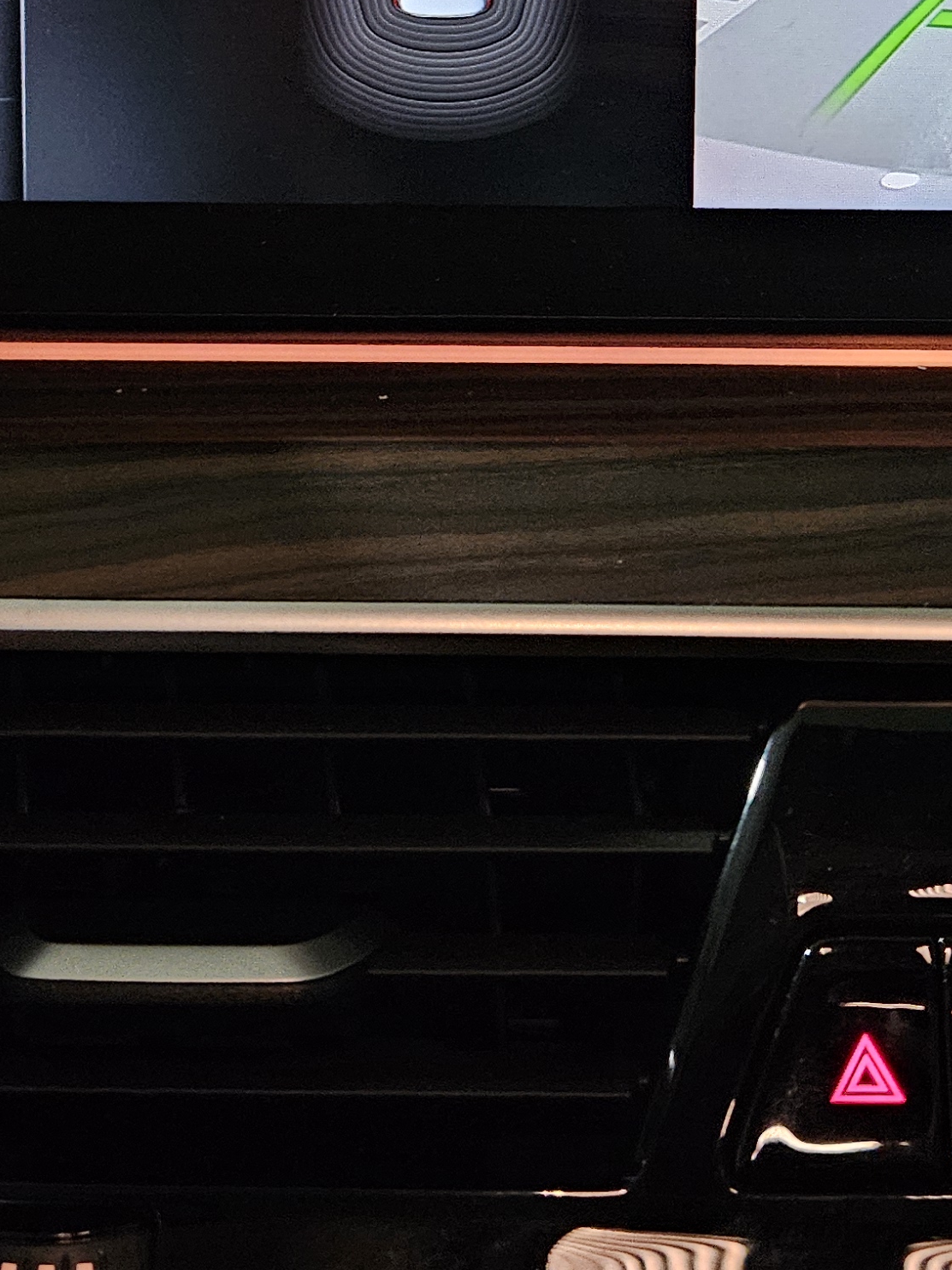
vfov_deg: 30.2
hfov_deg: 23.6
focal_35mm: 62
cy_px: 190
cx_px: 587
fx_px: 2273
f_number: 1.8
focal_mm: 5.4
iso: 800
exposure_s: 1/24.5
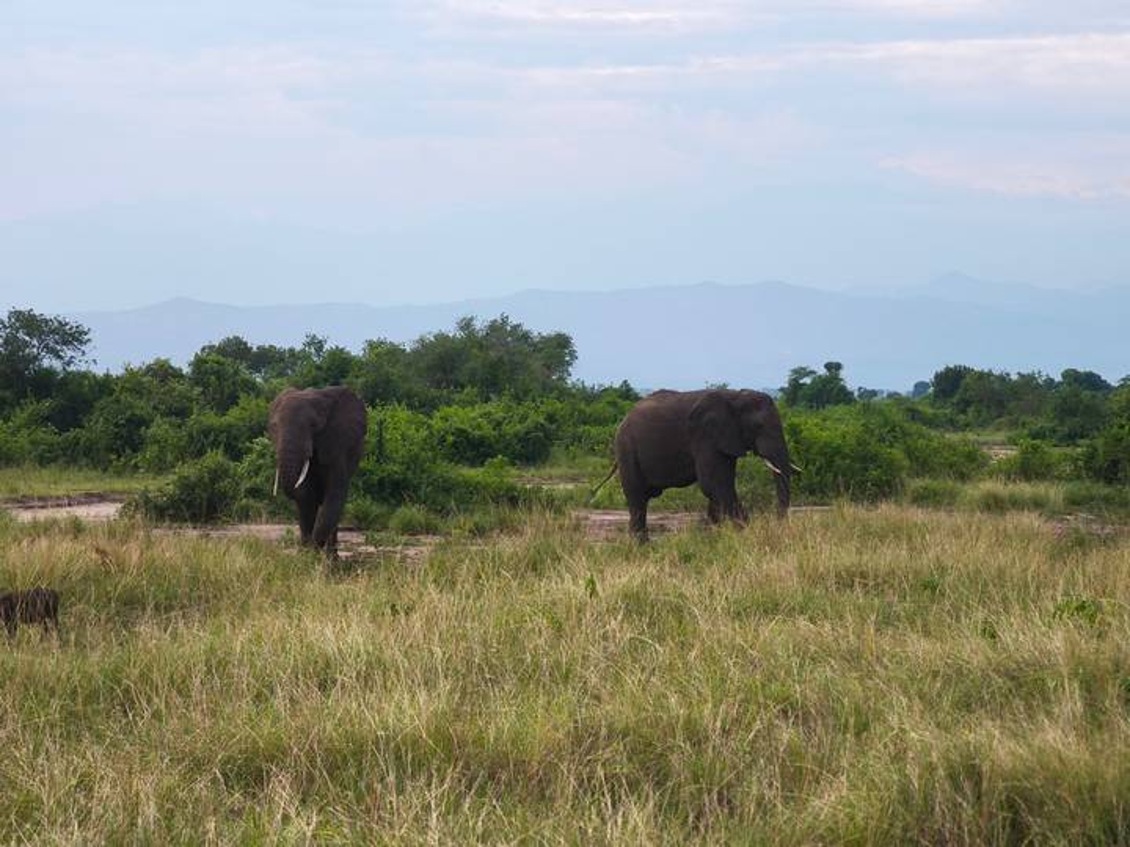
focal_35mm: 75
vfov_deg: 19.6
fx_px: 2448
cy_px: 424
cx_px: 565
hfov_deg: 26.0
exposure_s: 1/177
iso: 50
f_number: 1.9
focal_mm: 7.1
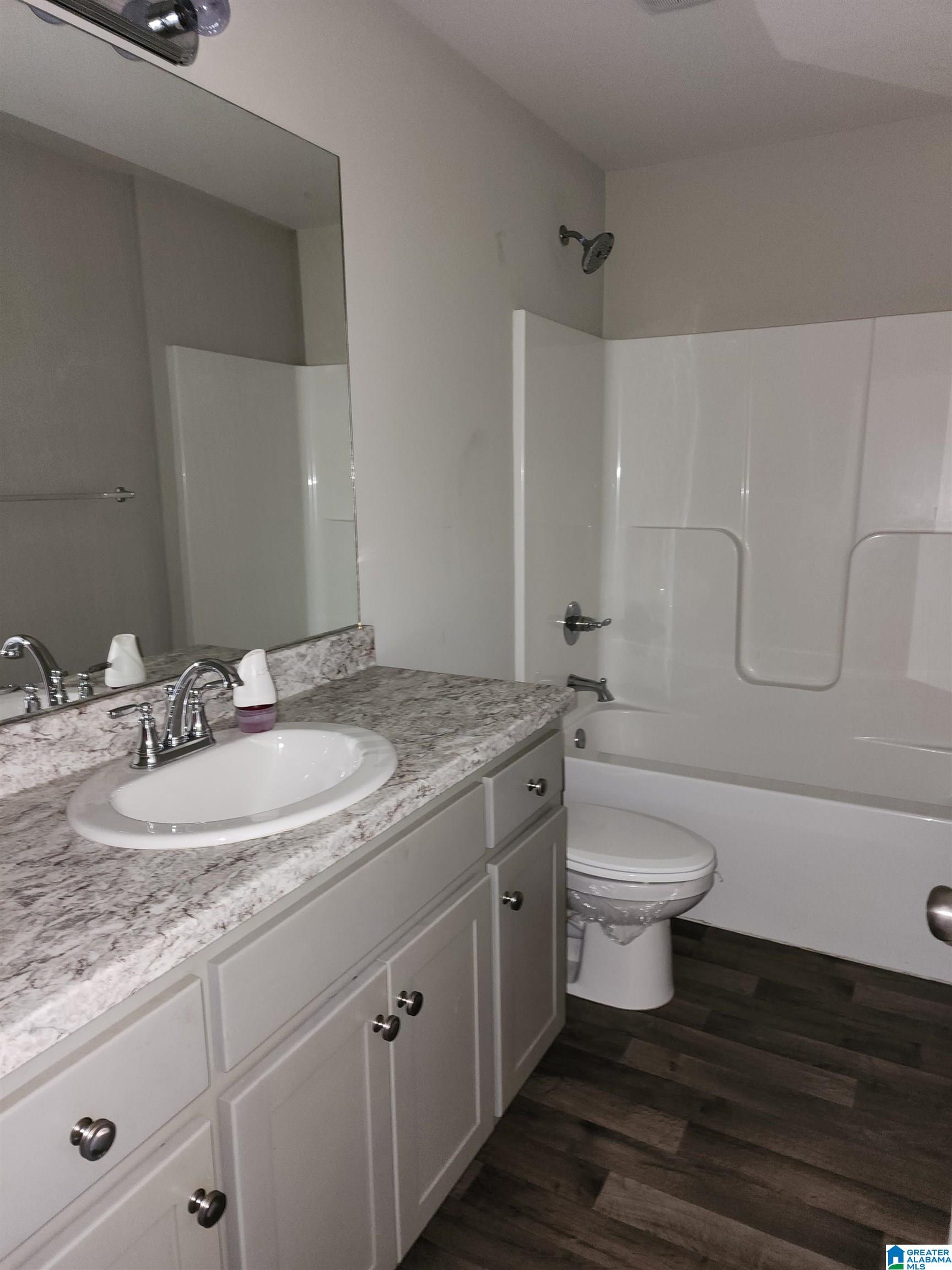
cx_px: 476
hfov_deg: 58.9
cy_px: 635
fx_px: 843
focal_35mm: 23
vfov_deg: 73.9
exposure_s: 1/14
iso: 125
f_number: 1.8
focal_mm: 6.4
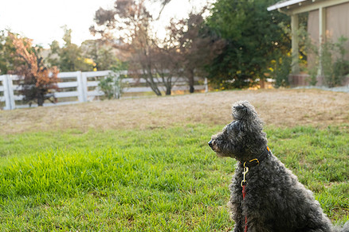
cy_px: 146
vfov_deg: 25.4
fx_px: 514
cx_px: 224
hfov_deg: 37.2
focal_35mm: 53
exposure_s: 1/500
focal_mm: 40
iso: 800
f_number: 4
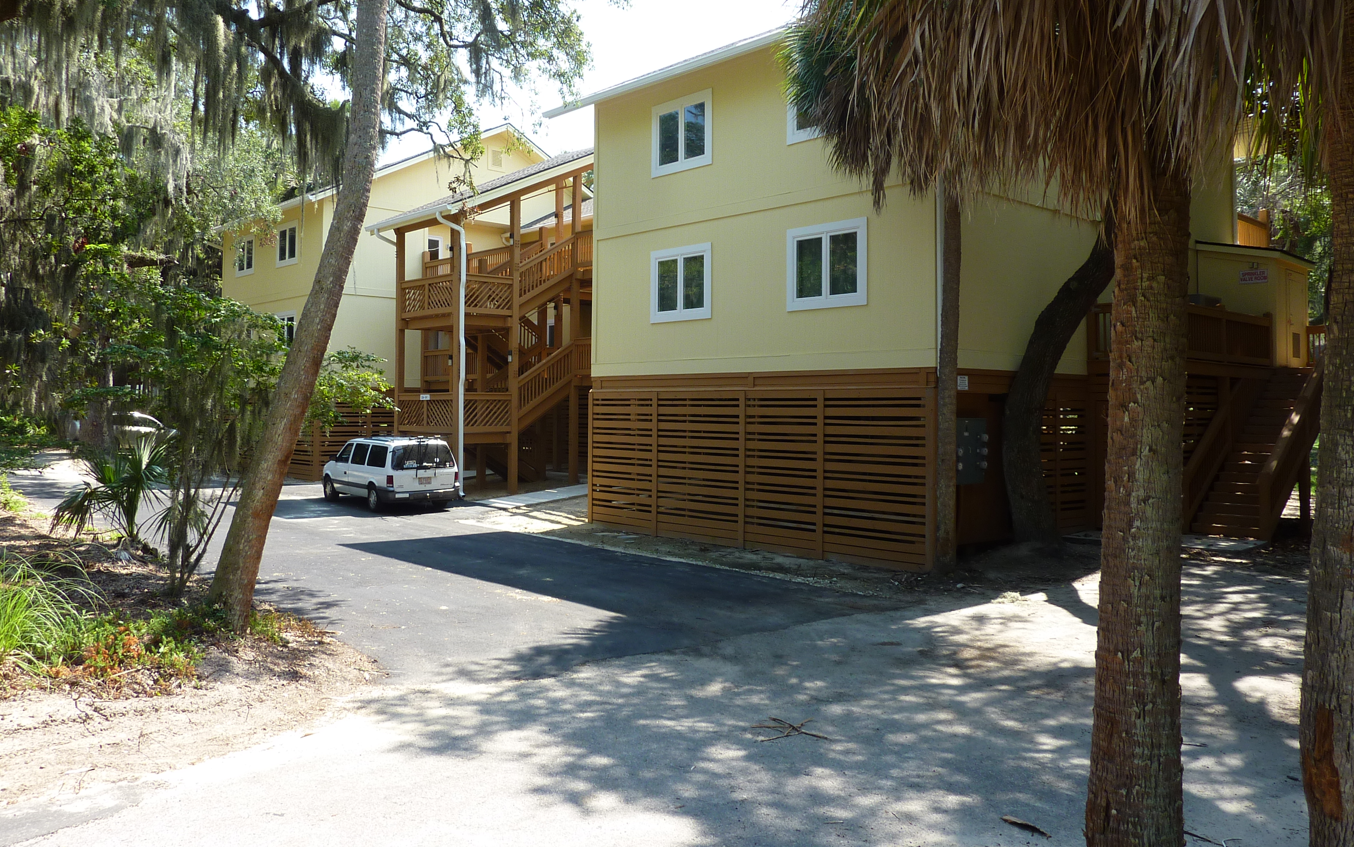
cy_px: 376
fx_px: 996
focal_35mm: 27
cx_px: 665
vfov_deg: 45.9
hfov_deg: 68.4
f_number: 4
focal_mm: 4.1
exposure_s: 1/160
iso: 80
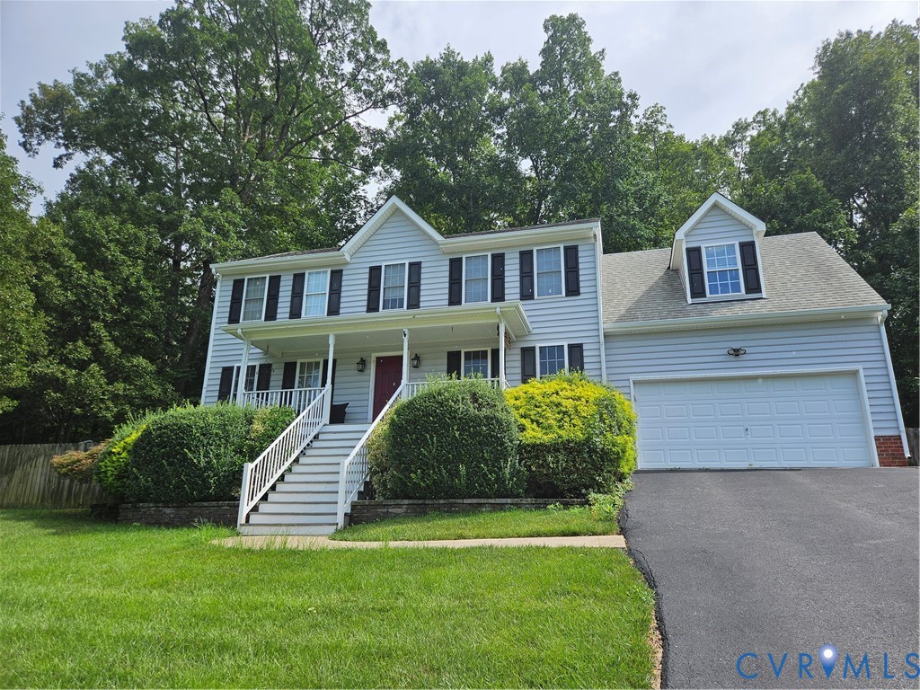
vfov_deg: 58.9
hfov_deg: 73.9
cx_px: 460
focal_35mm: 23
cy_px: 345
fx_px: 611
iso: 25
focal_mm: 5.4
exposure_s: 1/1775
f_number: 1.8
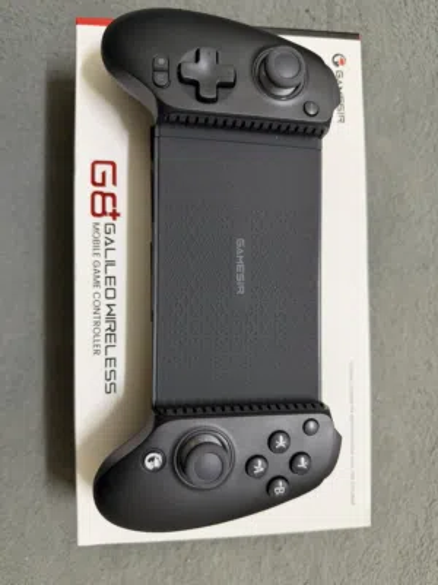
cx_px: 219
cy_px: 292
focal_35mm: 24
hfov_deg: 56.8
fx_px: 405
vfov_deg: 71.6
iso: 640
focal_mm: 6.76
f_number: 1.78
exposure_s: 1/50
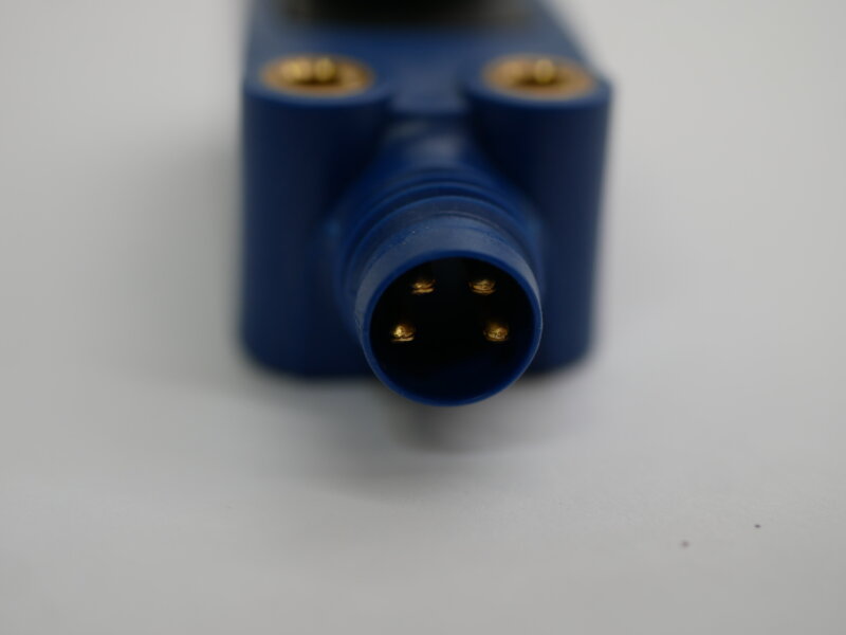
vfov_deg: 24.4
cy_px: 318
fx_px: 1466
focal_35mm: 60
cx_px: 423
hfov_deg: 32.2
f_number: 3.2
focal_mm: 30
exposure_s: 1/160
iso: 200
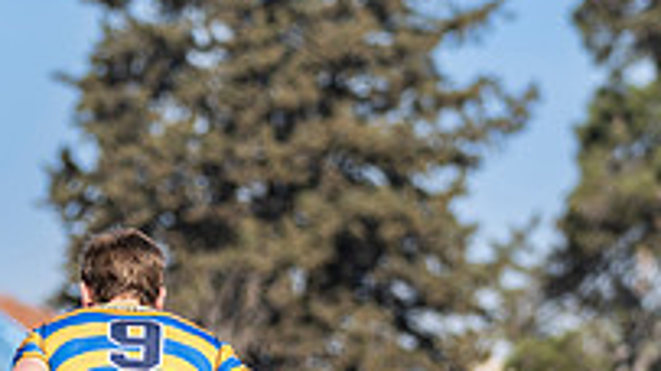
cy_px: 482
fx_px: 8164
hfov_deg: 4.6
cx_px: -6
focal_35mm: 466
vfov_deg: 2.6
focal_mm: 108
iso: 100
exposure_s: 1/800
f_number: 2.8
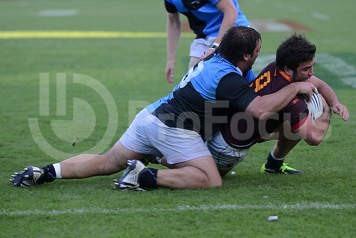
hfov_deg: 14.2
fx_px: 1434
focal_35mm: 145
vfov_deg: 9.5
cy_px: 119
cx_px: 178
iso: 500
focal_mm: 145
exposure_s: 1/500
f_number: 2.8
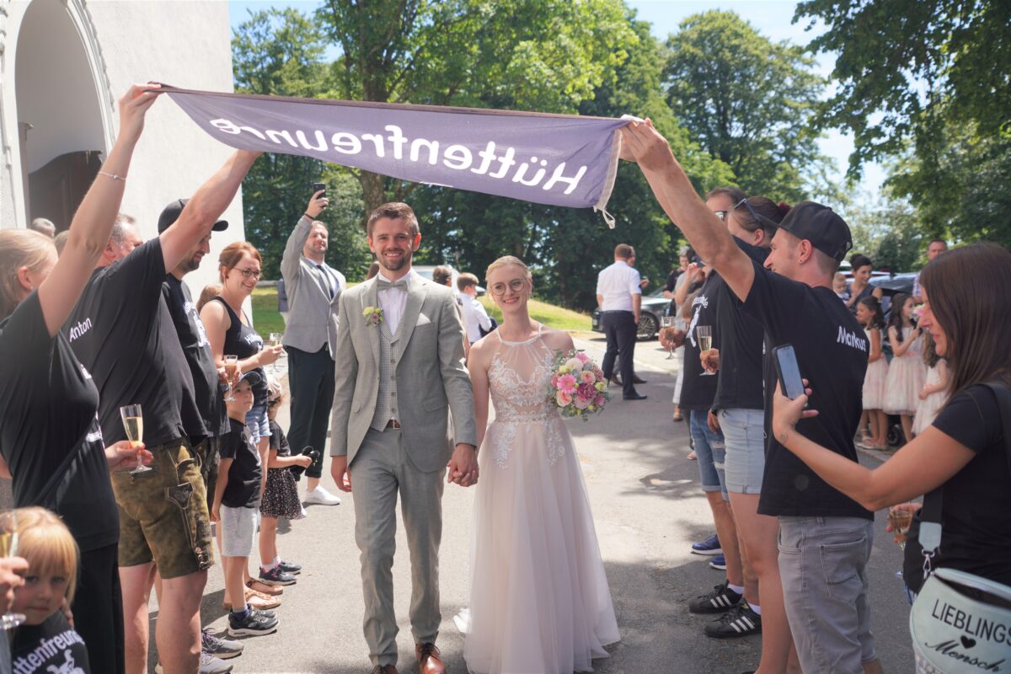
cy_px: 337
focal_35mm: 36
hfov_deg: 53.1
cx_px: 506
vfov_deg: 36.9
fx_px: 1011
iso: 100
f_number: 4.5
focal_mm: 36
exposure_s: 1/320
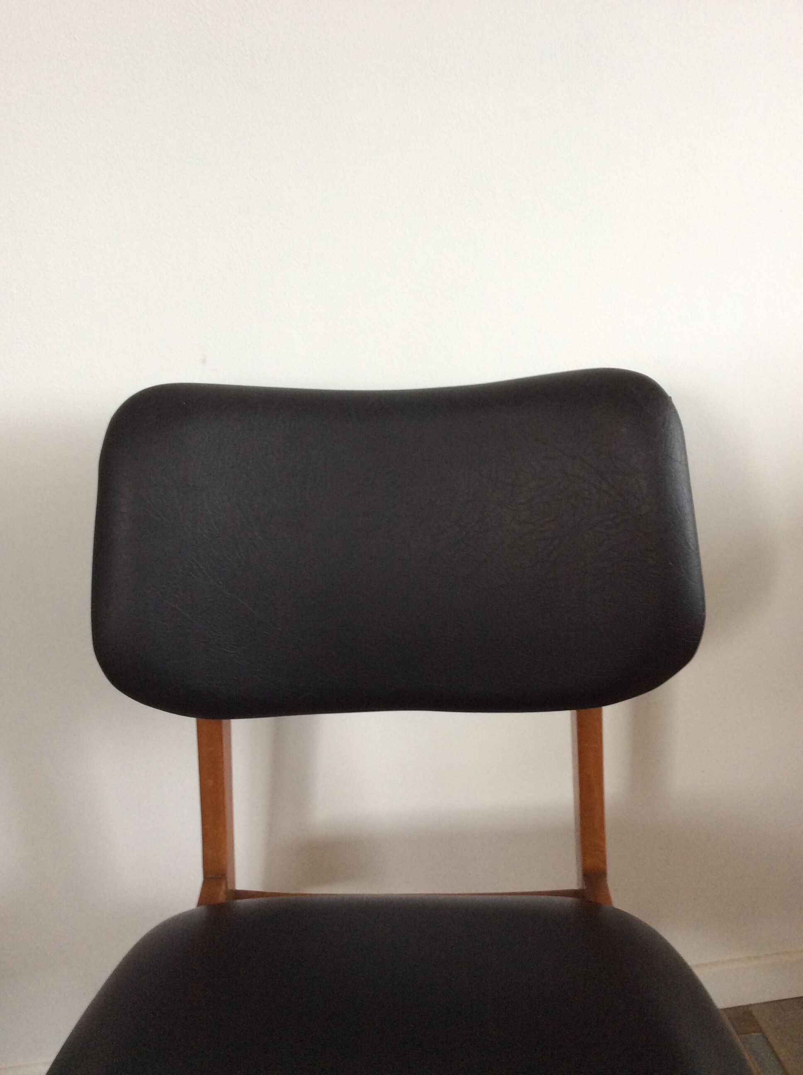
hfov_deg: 44.1
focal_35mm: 32
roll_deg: +2.7
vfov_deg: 56.9
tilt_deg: -21.1
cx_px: 402
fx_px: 992
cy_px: 538
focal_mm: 3.3
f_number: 2.4
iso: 80
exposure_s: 1/25
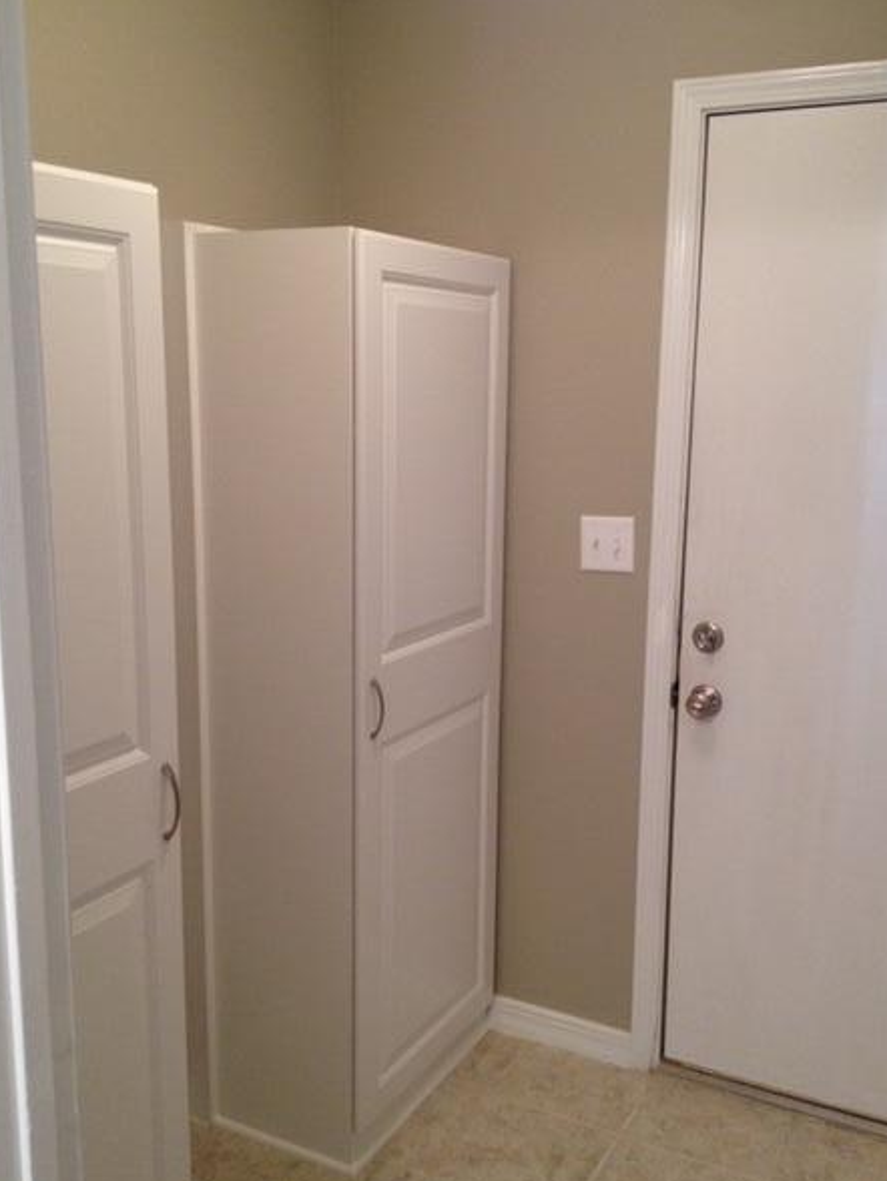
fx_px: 1298
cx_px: 456
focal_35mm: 38
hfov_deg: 37.7
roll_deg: -0.8
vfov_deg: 49.0
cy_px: 600
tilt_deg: -11.5
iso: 160
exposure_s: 1/20
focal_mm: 4.28
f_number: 2.4
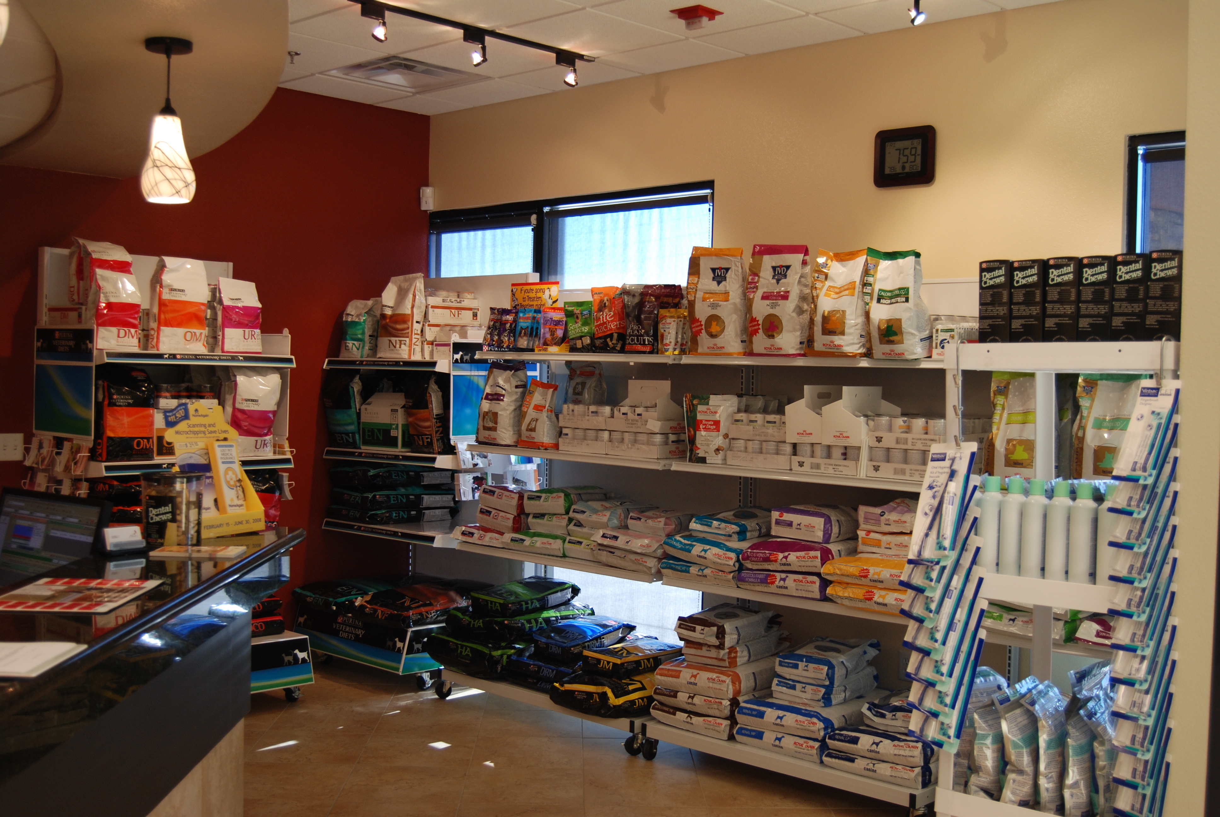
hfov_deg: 49.5
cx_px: 610
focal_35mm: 39
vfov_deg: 34.3
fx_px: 1323
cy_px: 408
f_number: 4
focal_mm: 26
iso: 200
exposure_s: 1/40
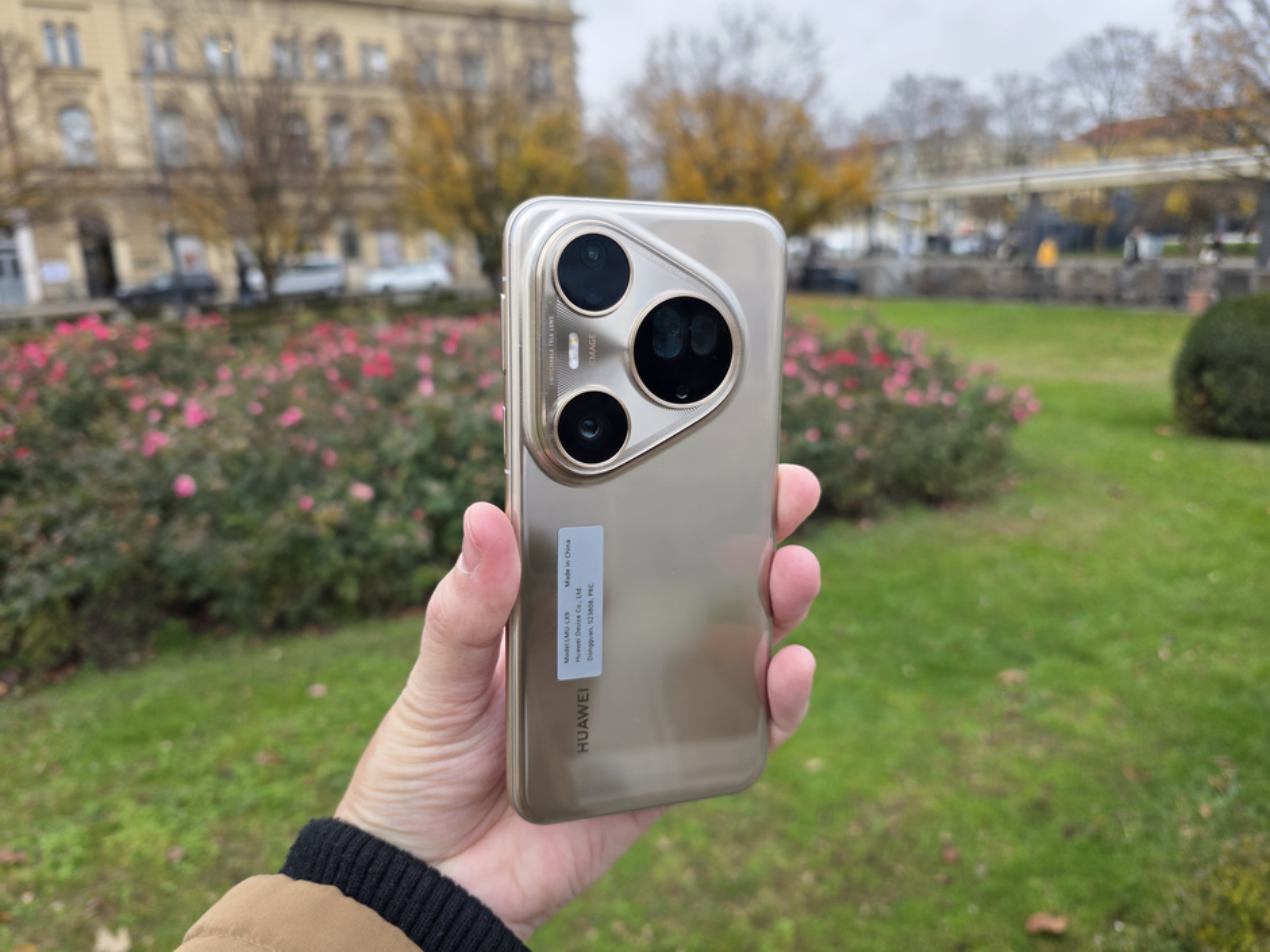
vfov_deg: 58.9
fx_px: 844
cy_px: 476
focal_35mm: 23
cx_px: 635
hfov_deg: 73.9
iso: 50
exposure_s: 1/180
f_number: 1.7
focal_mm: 6.3
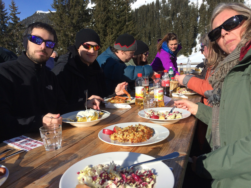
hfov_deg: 61.7
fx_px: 210
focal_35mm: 29
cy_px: 94
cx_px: 126
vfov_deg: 48.2
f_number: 2.2
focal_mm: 4.15
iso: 32
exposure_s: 1/2933
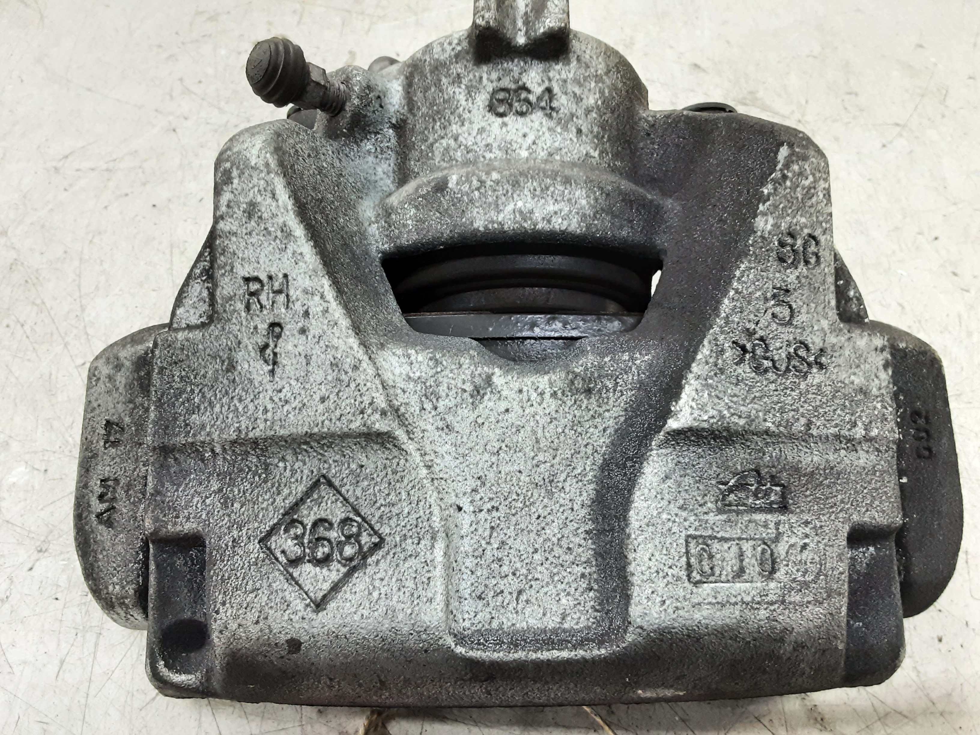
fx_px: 764
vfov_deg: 51.4
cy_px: 368
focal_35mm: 27
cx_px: 490
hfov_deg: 65.3
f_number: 1.9
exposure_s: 1/50
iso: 200
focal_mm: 2.91
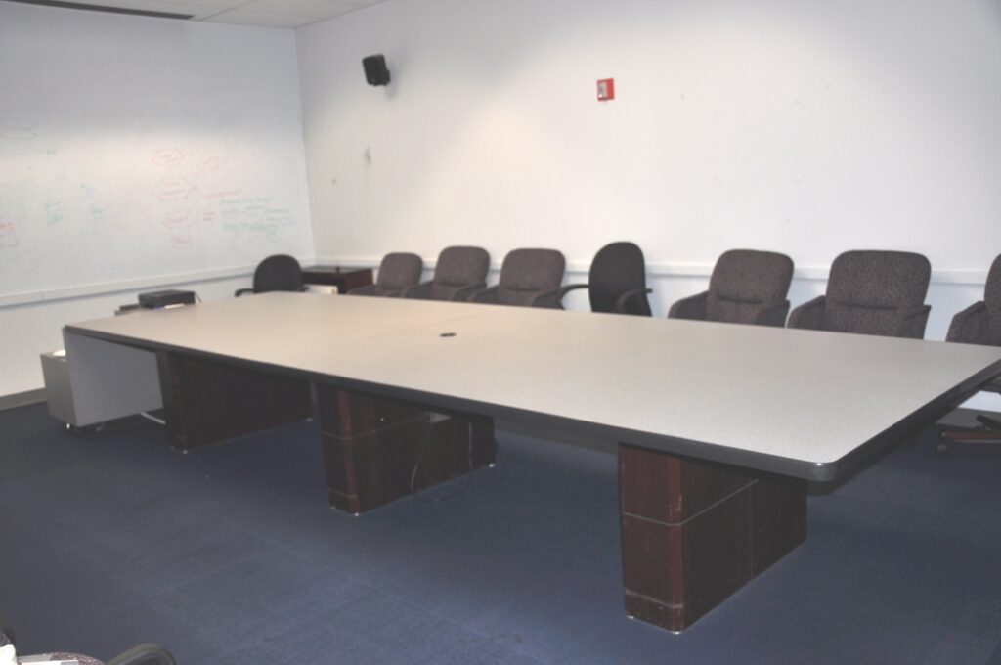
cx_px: 500
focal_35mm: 32
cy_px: 332
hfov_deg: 59.6
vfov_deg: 41.6
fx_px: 875
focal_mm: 21
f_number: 3.8
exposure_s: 1/60
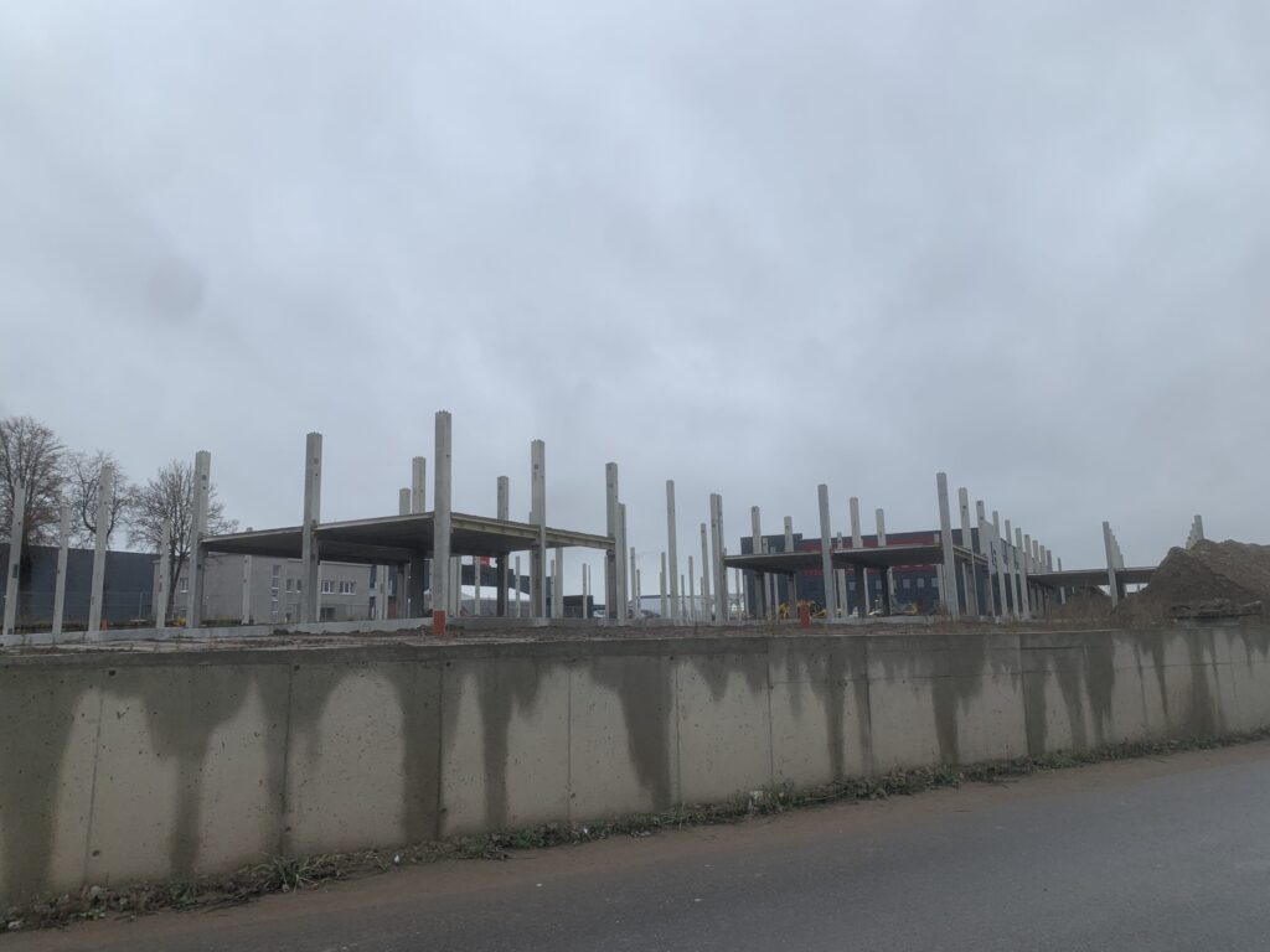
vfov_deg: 53.1
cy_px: 476
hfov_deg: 67.3
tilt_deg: +9.6
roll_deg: +3.3
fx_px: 954
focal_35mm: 26
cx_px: 635
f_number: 1.8
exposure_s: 1/422
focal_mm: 4.25
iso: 25
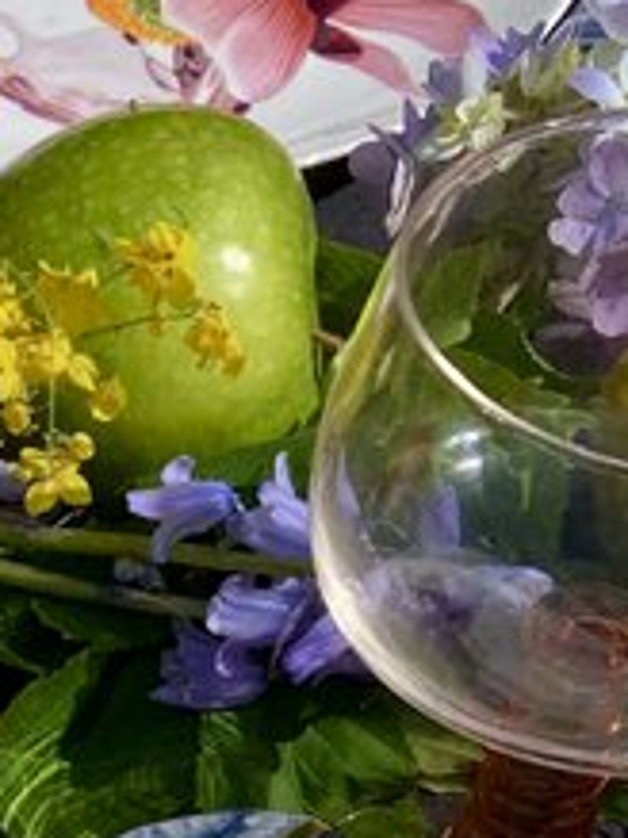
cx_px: -237
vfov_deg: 18.9
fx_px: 2300
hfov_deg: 14.7
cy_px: 1129
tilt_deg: -55.7
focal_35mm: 95
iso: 40
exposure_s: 1/11494
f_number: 1.8
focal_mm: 4.25
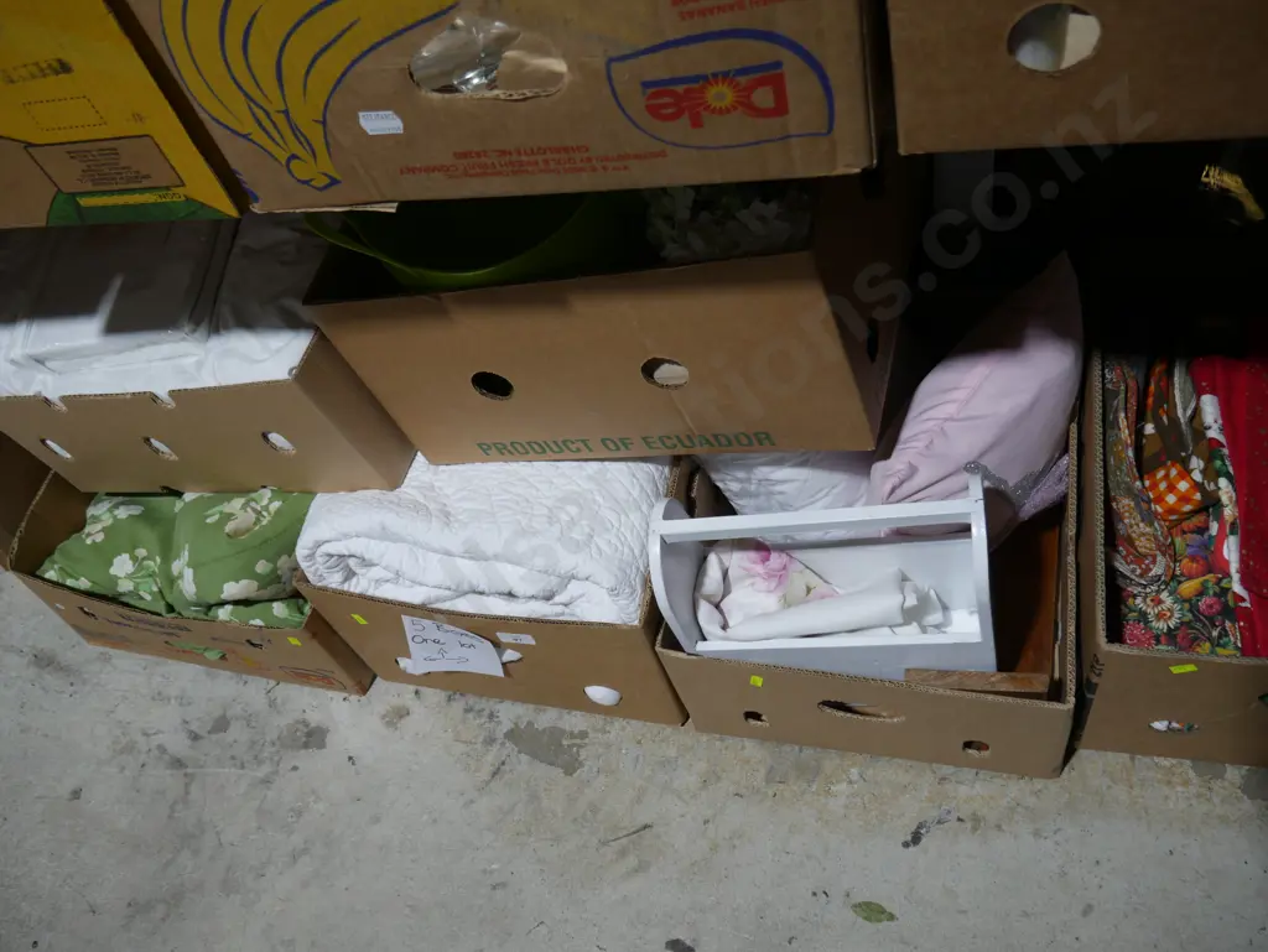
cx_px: 634
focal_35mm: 30
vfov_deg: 46.8
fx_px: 1099
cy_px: 476
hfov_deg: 59.9
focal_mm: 15
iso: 200
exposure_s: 1/80
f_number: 3.6
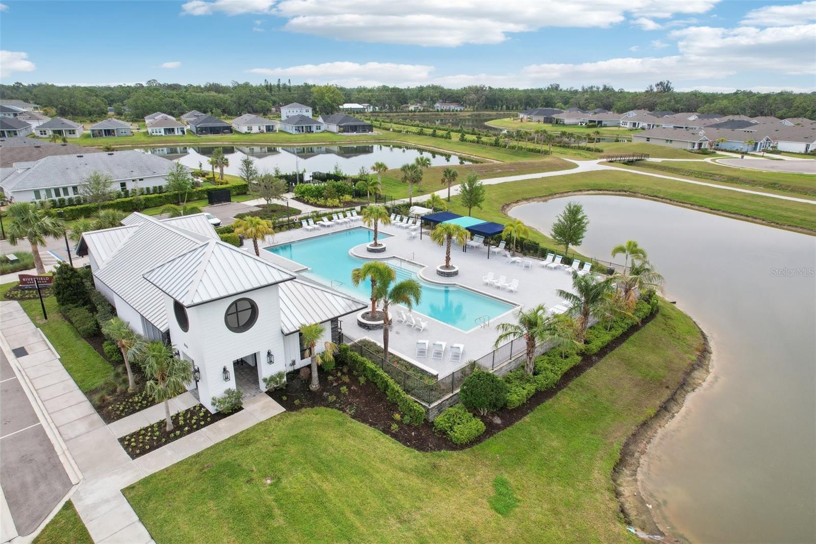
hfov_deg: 78.6
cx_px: 408
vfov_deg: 57.2
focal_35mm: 22
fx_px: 499
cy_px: 272
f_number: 2.8
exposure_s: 1/1600
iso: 130
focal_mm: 8.38
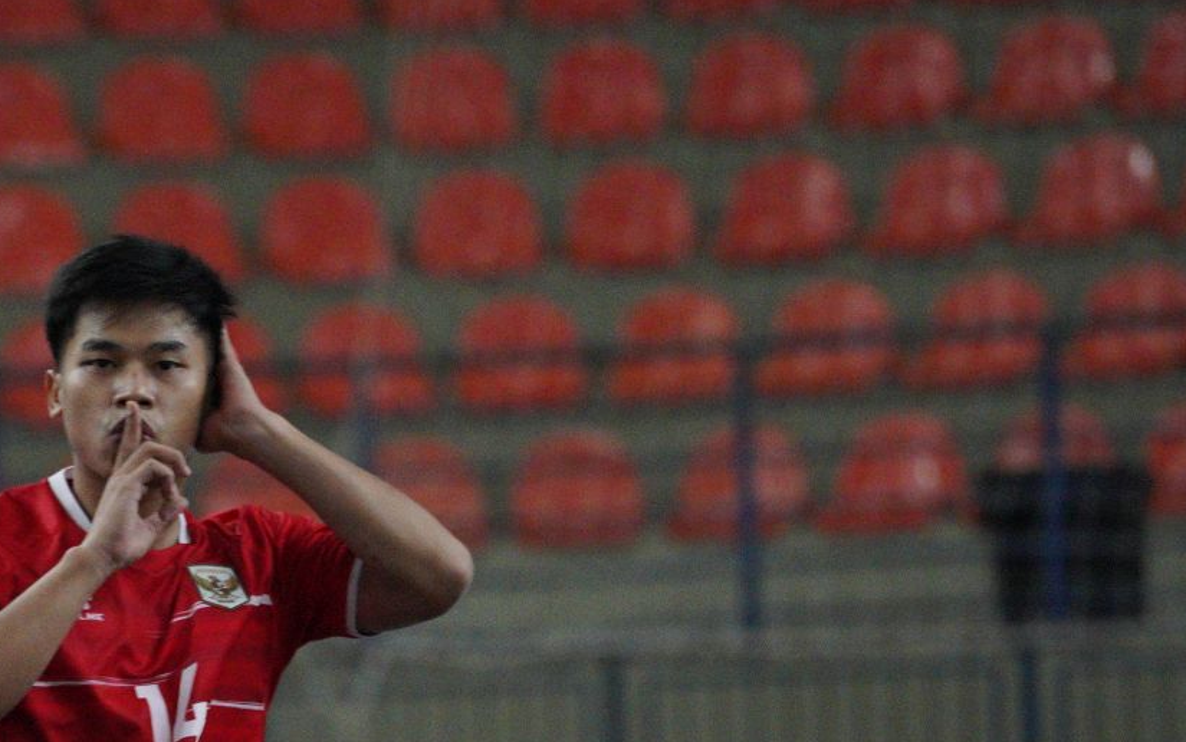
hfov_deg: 4.2
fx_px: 15970
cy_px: 792
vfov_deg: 2.7
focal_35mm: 494
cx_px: 47
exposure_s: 1/400
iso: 8000
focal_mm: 200
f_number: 4
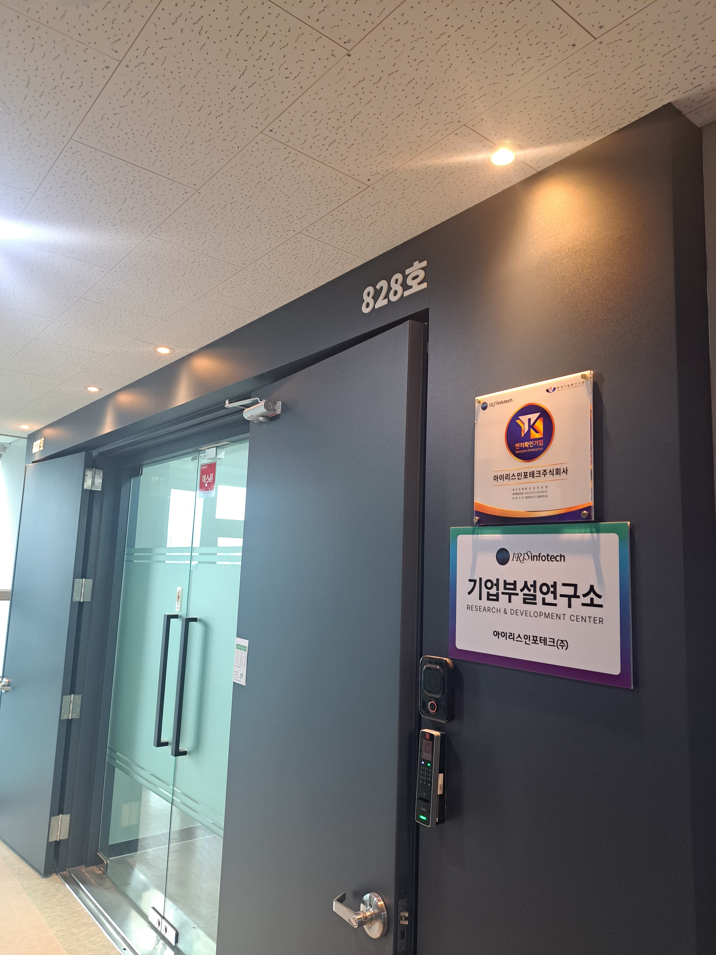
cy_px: 478
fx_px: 662
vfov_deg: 71.6
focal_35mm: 24
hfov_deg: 56.8
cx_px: 358
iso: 200
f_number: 1.8
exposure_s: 1/60
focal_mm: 5.23
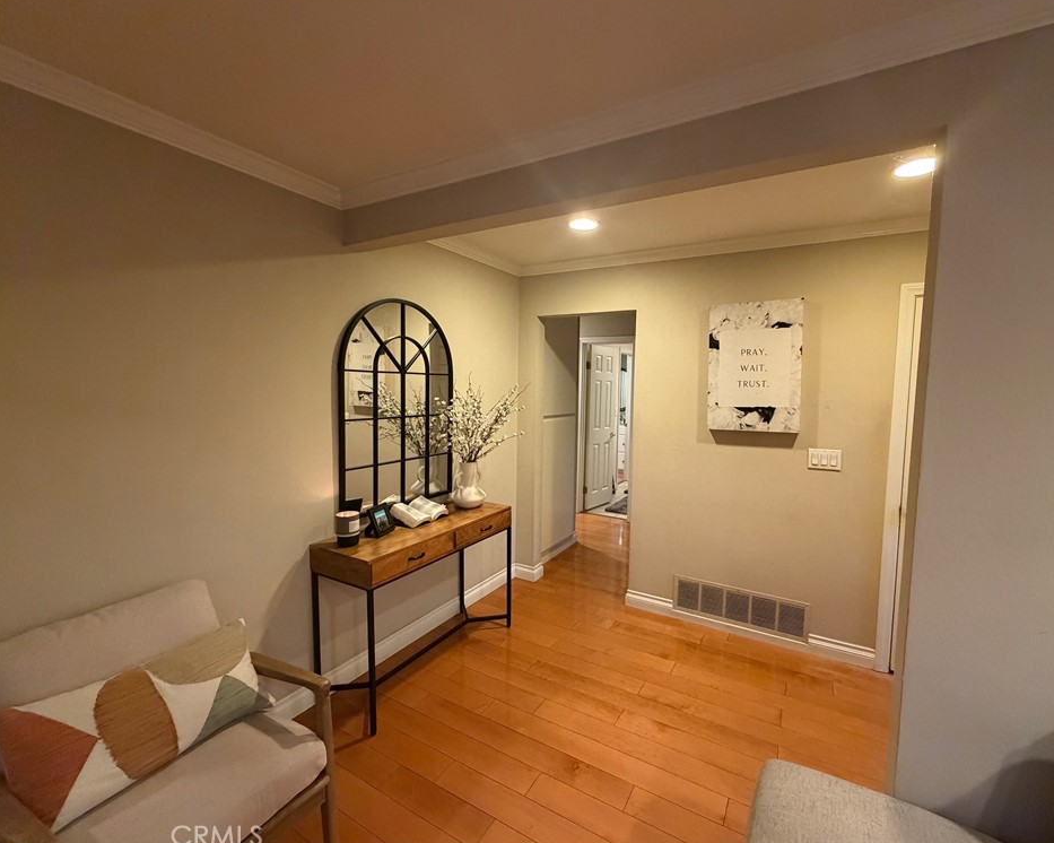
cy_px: 418
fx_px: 468
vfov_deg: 84.0
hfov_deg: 96.7
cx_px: 557
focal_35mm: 15
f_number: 2.2
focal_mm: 2.22
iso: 640
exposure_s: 1/60
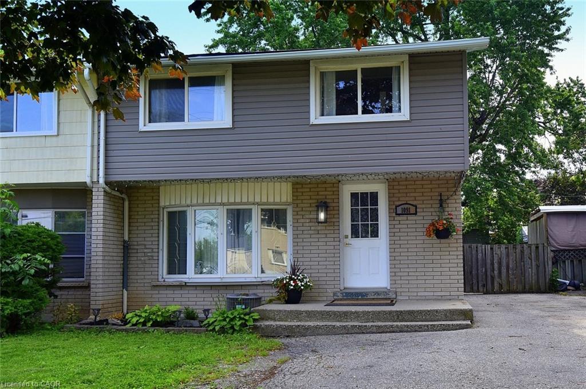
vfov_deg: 47.9
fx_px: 439
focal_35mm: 27
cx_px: 293
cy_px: 194
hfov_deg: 67.4
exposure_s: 1/320
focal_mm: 27
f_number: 9
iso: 500
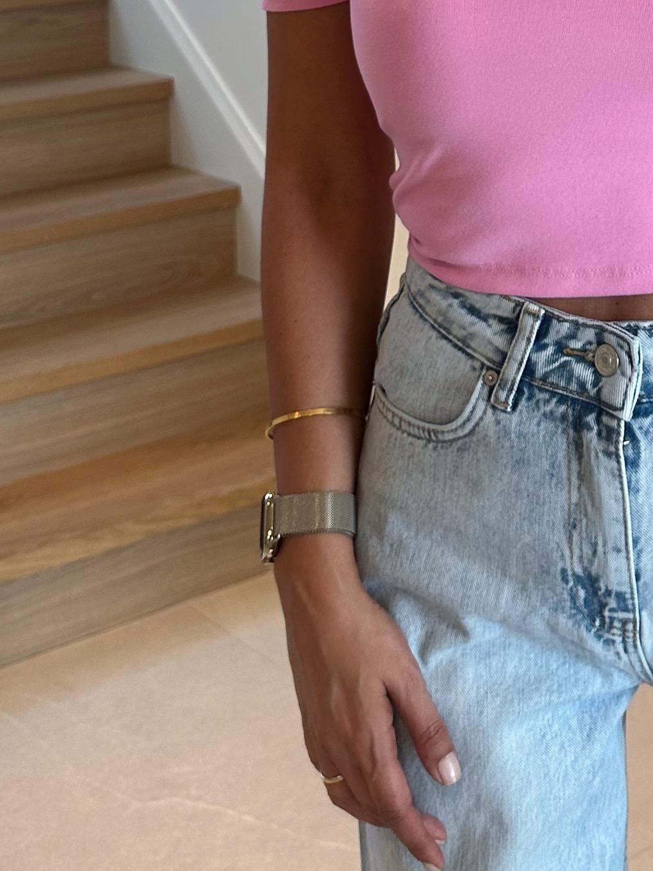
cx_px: 691
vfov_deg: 25.3
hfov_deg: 19.9
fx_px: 1786
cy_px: -102
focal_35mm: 71
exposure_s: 1/100
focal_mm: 6.86
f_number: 1.78
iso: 100
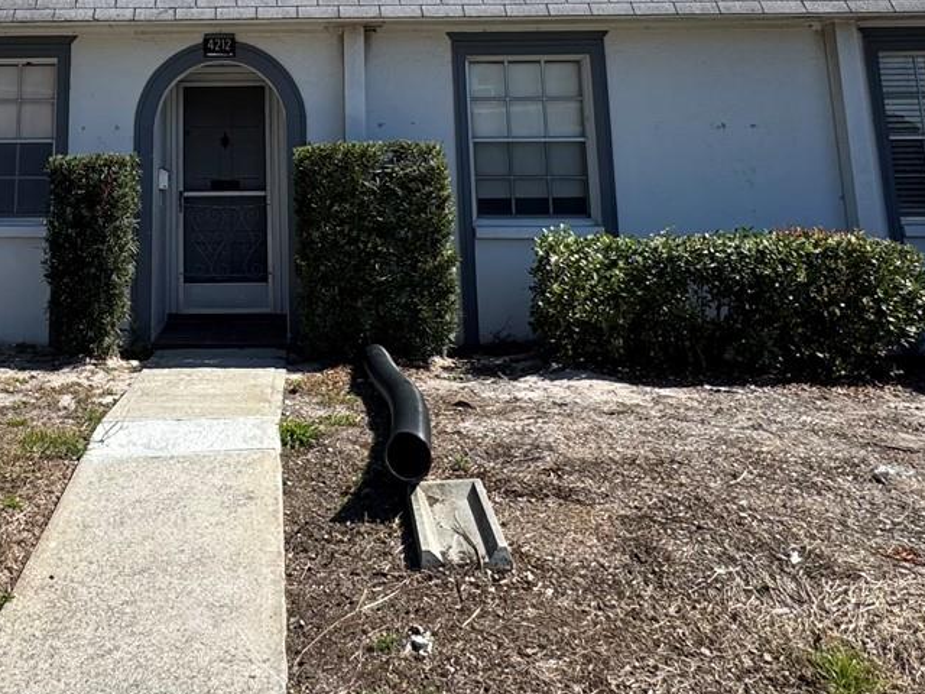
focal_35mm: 35
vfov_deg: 36.5
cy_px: -3
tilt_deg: +9.8
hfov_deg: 50.3
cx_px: 224
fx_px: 935
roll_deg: +0.2
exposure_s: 1/1506
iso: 50
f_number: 2.2
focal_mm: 2.22
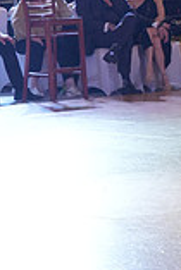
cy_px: -100
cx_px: -108
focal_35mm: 196
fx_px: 1475
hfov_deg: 6.9
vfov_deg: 10.2
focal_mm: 53
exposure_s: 1/400
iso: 4000
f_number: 4
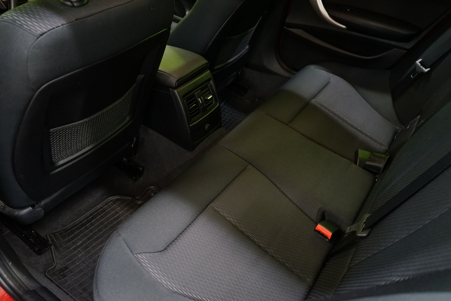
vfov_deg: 45.0
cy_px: 150
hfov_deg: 63.7
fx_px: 363
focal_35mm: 29
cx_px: 226
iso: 3200
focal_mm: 29
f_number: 5
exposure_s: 1/20
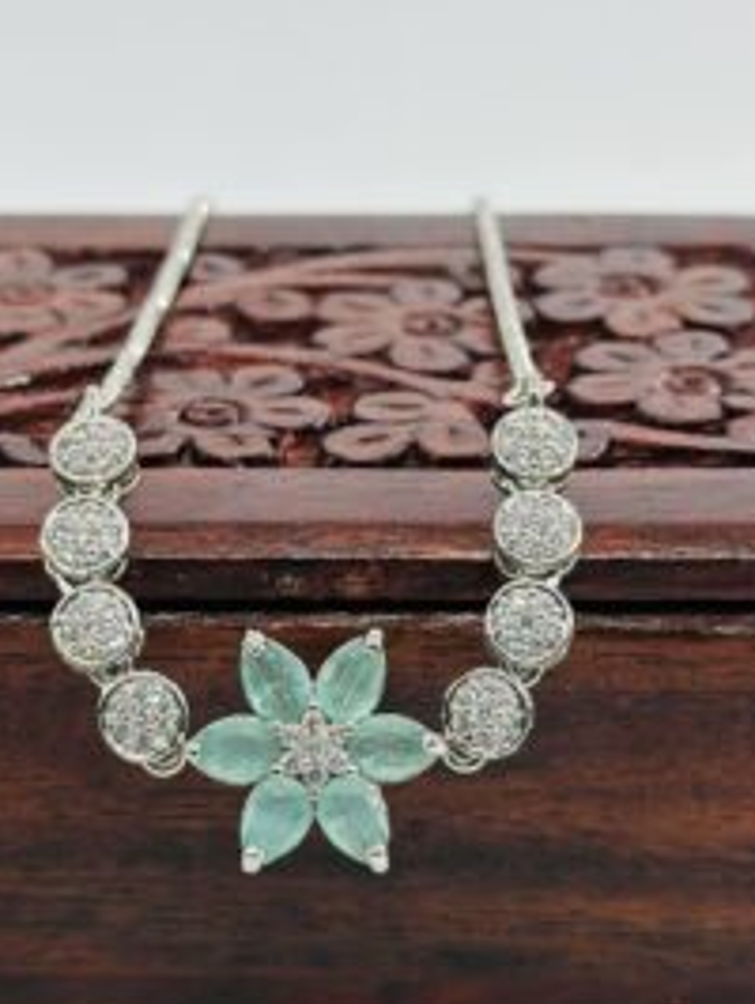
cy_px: 332
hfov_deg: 14.7
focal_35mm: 101
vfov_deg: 19.4
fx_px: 2932
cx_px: 336
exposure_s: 1/543
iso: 80
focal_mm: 6.86
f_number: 1.78
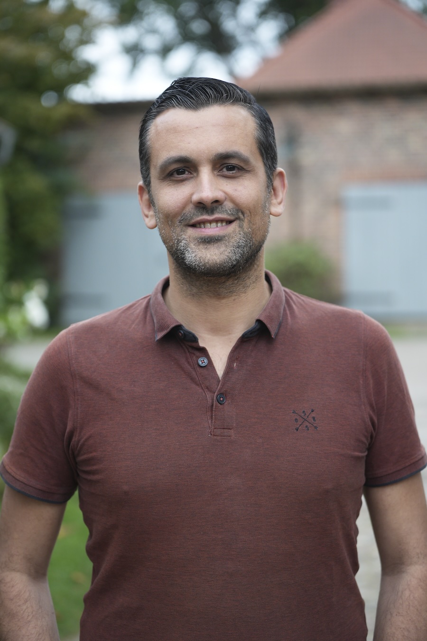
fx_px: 1299
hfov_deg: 18.7
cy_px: 320
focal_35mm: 73
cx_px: 214
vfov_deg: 27.7
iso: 1000
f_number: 2.8
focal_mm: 73
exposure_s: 1/250
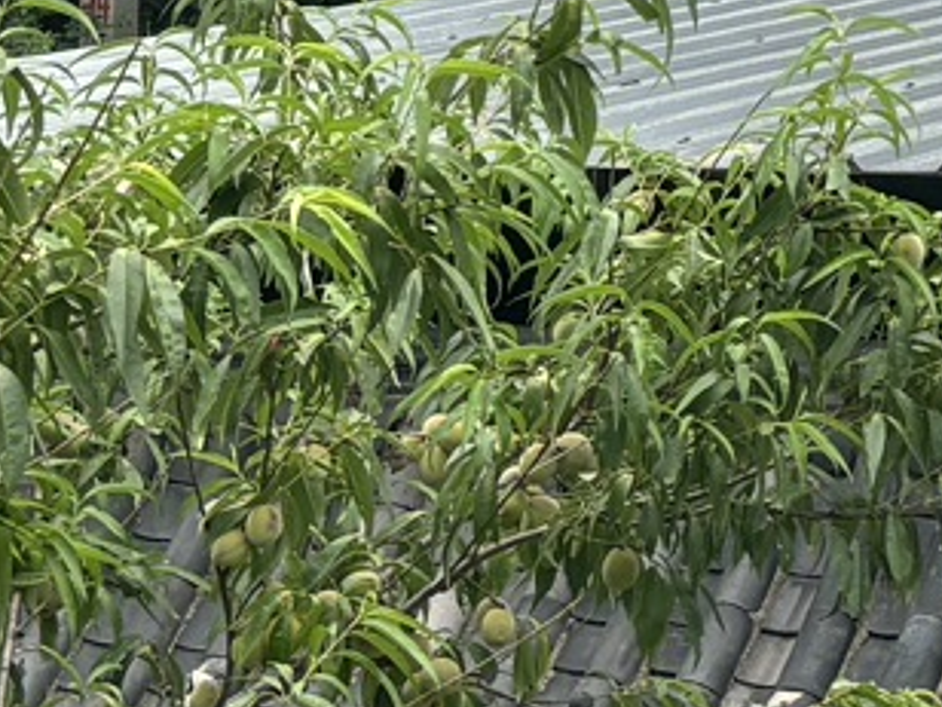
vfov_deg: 8.0
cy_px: -1123
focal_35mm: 169
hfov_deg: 11.0
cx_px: 1645
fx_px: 4599
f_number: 1.6
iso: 50
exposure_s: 1/880
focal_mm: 5.96
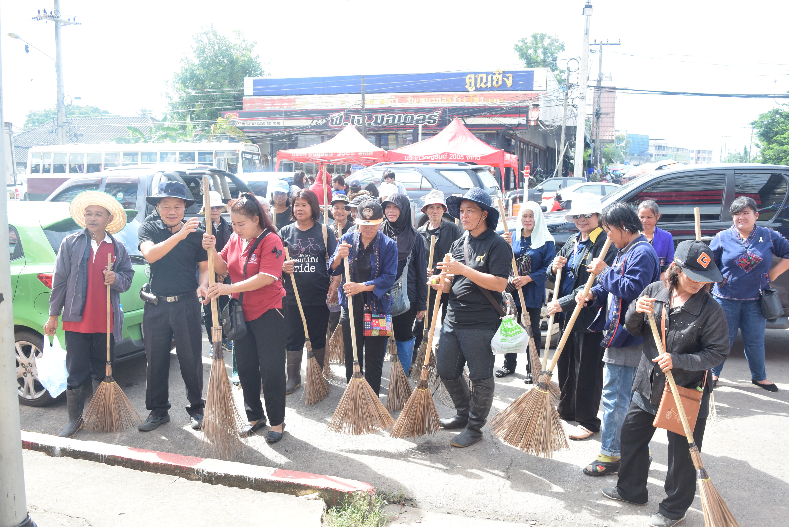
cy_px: 264
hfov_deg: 59.5
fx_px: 691
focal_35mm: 32
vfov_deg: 41.8
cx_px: 394
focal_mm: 21
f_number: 5
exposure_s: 1/640
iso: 800
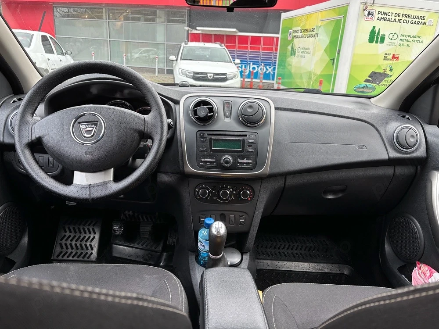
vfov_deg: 53.1
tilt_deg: -19.2
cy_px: 164
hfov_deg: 67.3
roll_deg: -4.6
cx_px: 220
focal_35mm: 26
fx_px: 330
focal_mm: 5.96
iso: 50
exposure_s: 1/121
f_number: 1.6
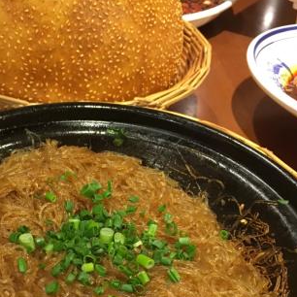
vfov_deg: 33.6
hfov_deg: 33.6
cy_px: 209
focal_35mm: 50
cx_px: 92
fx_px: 485
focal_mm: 4.15
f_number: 2.2
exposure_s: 1/20
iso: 200
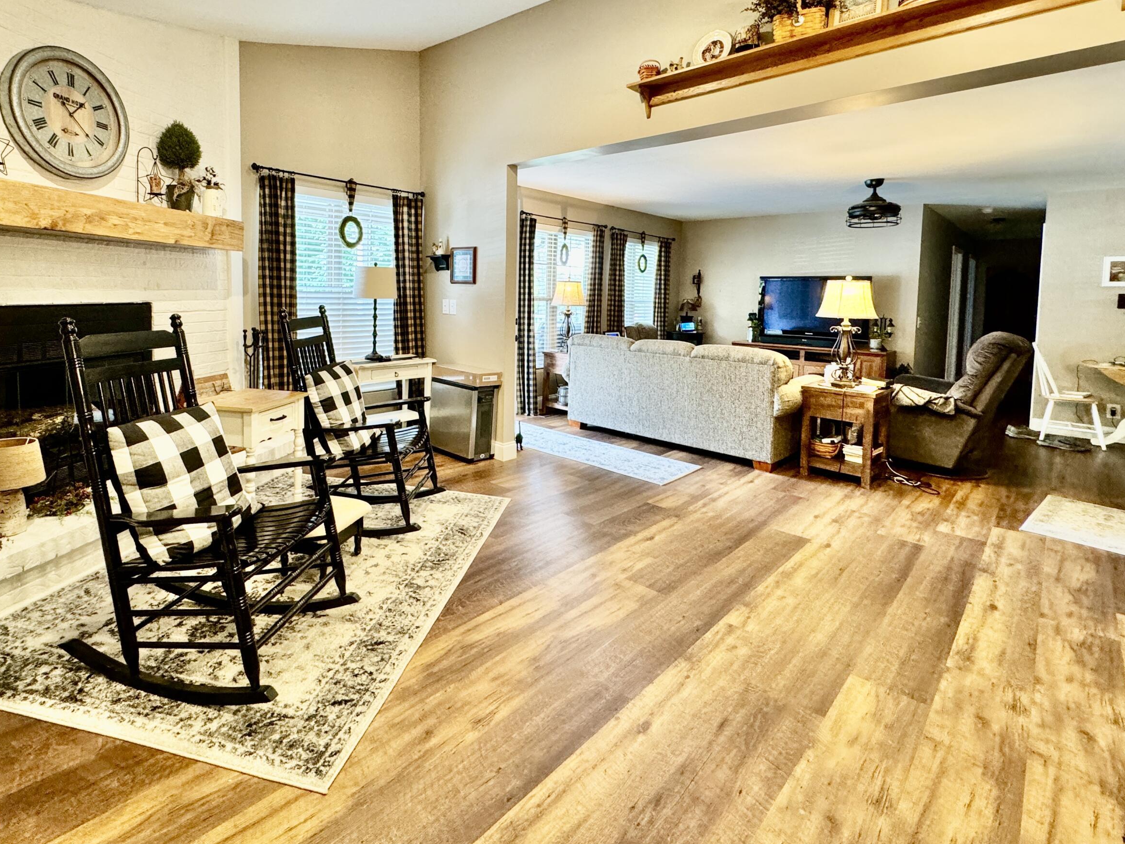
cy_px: 326
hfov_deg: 87.3
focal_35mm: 18
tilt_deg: -3.6
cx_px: 494
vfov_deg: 70.6
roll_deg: -1.2
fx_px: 585
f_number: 2.2
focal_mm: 2.22
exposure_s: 1/60
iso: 320
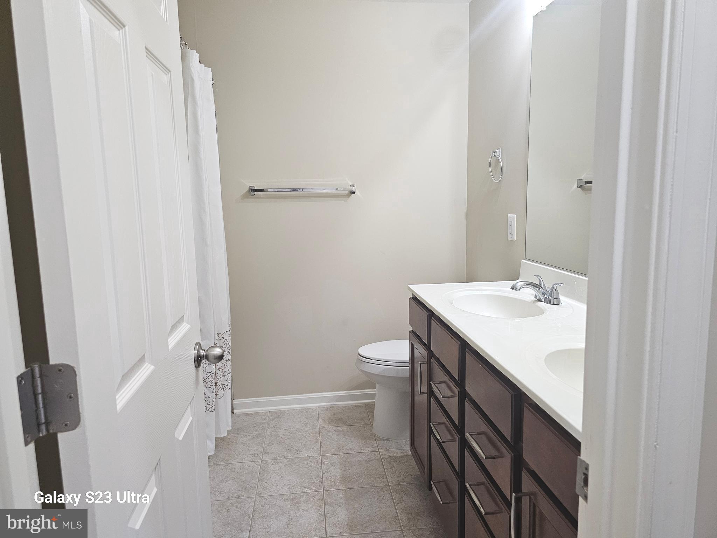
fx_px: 476
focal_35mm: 23
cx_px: 358
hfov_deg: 73.9
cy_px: 269
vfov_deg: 58.9
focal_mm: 6.3
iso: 320
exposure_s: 1/120
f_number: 1.7
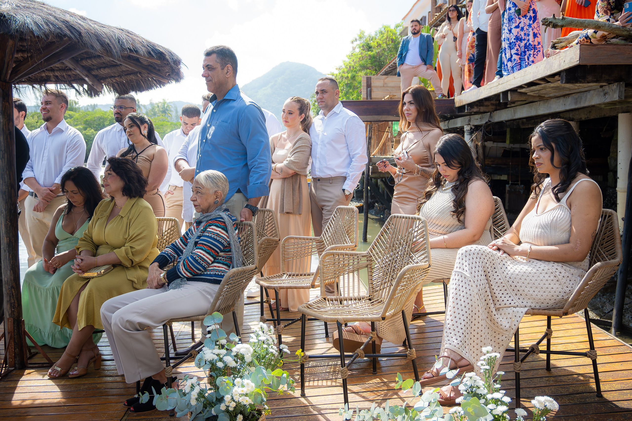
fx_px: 592
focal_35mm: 34
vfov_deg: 39.2
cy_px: 210
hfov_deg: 56.1
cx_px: 316
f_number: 4
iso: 160
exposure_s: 1/400
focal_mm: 22.5
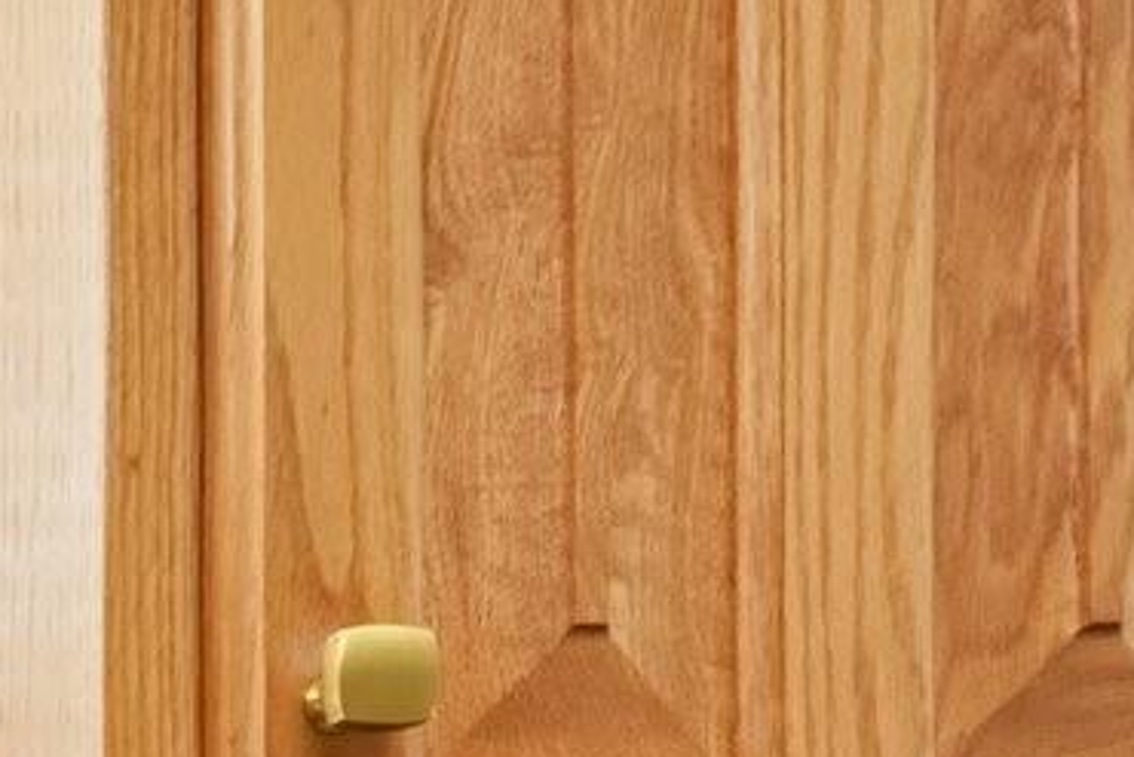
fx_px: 2615
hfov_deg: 15.7
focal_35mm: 83
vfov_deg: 13.2
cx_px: -1440
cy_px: 1687
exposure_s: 1/20
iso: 400
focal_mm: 10
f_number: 8
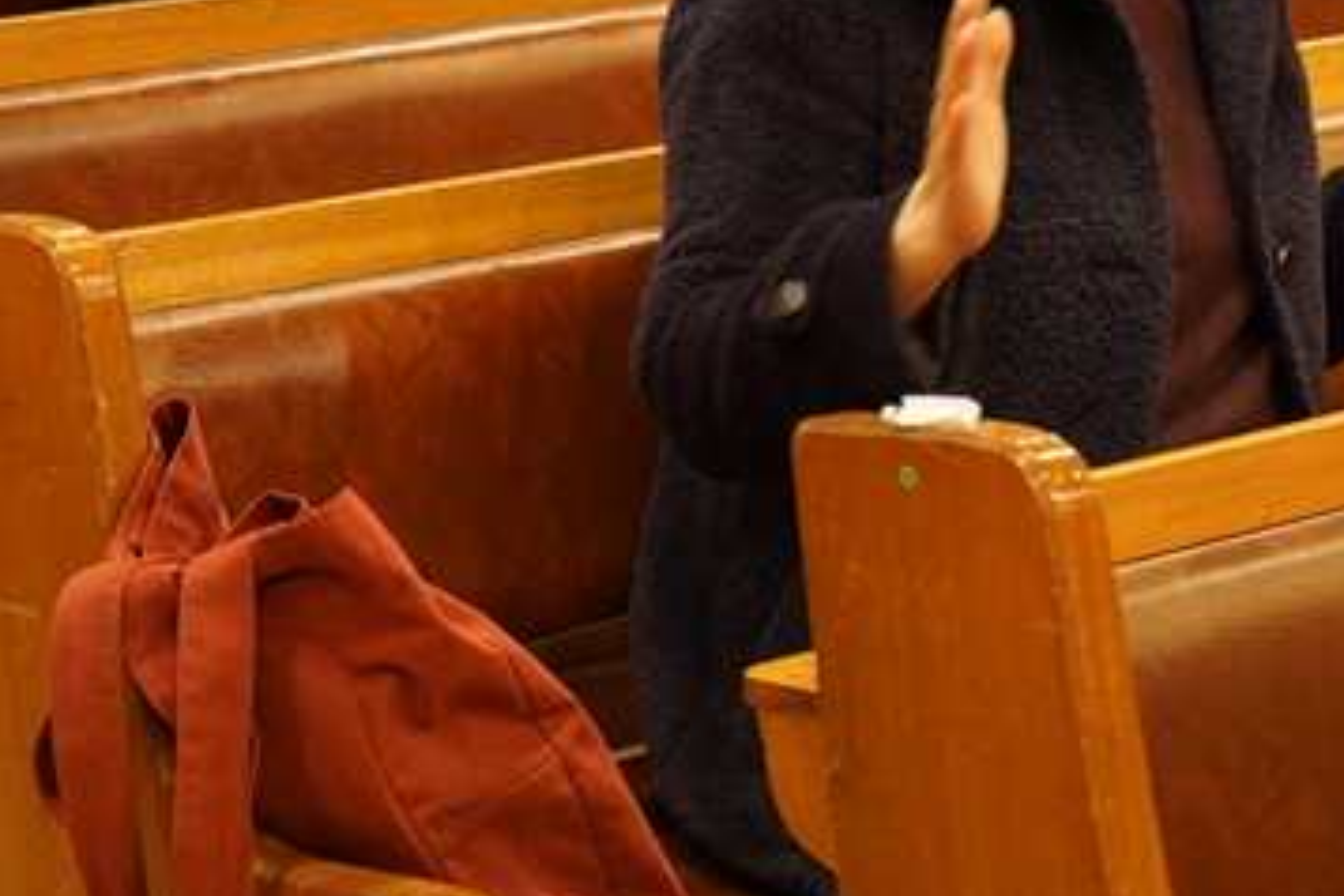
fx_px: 5861
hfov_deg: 13.0
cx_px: 1111
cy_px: -6
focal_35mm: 157
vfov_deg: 8.7
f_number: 4
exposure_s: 1/80
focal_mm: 70
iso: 1250
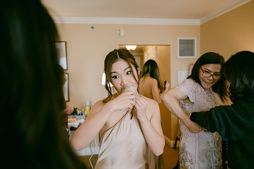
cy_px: 84
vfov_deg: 45.6
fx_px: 201
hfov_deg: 64.6
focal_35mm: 28
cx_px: 127
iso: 400
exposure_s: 1/80
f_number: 2.8
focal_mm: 28
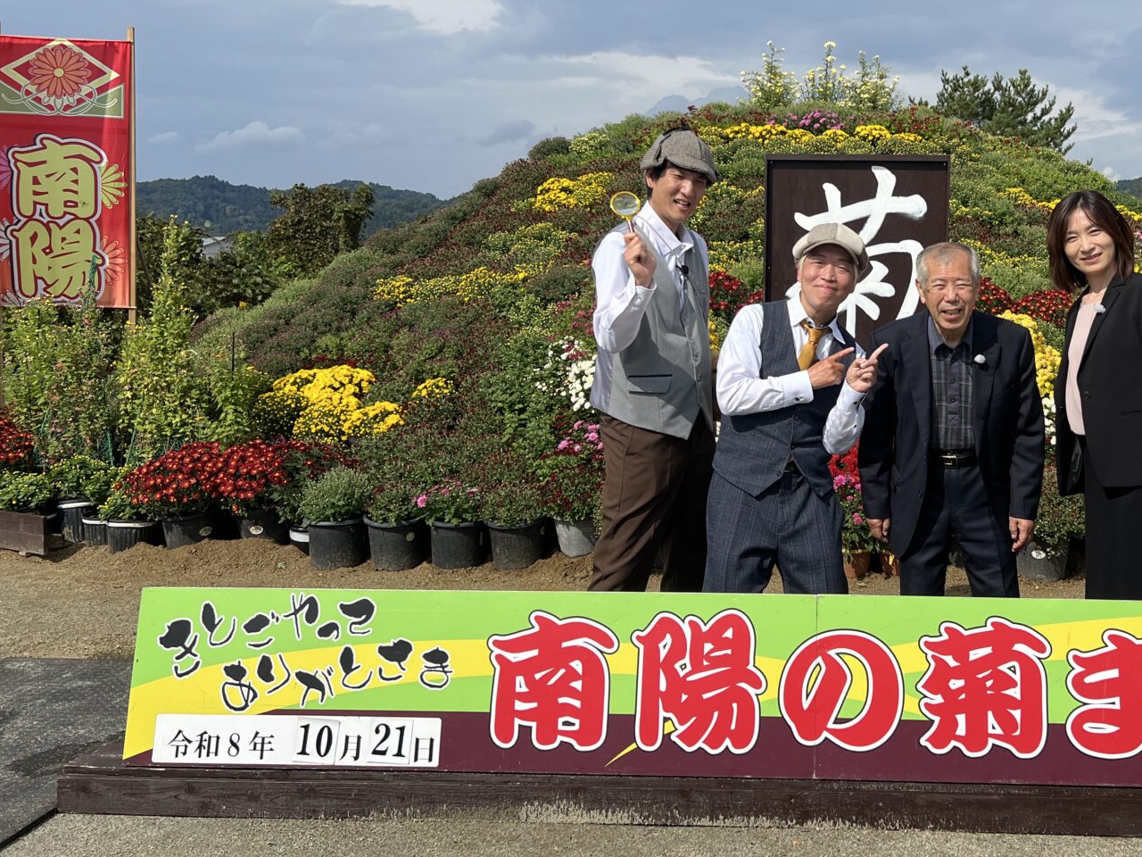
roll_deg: -0.6
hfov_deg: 46.6
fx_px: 1287
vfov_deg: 36.5
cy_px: 289
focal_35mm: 39
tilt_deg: -1.3
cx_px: 817
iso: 50
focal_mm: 5.7
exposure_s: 1/6579
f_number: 1.5
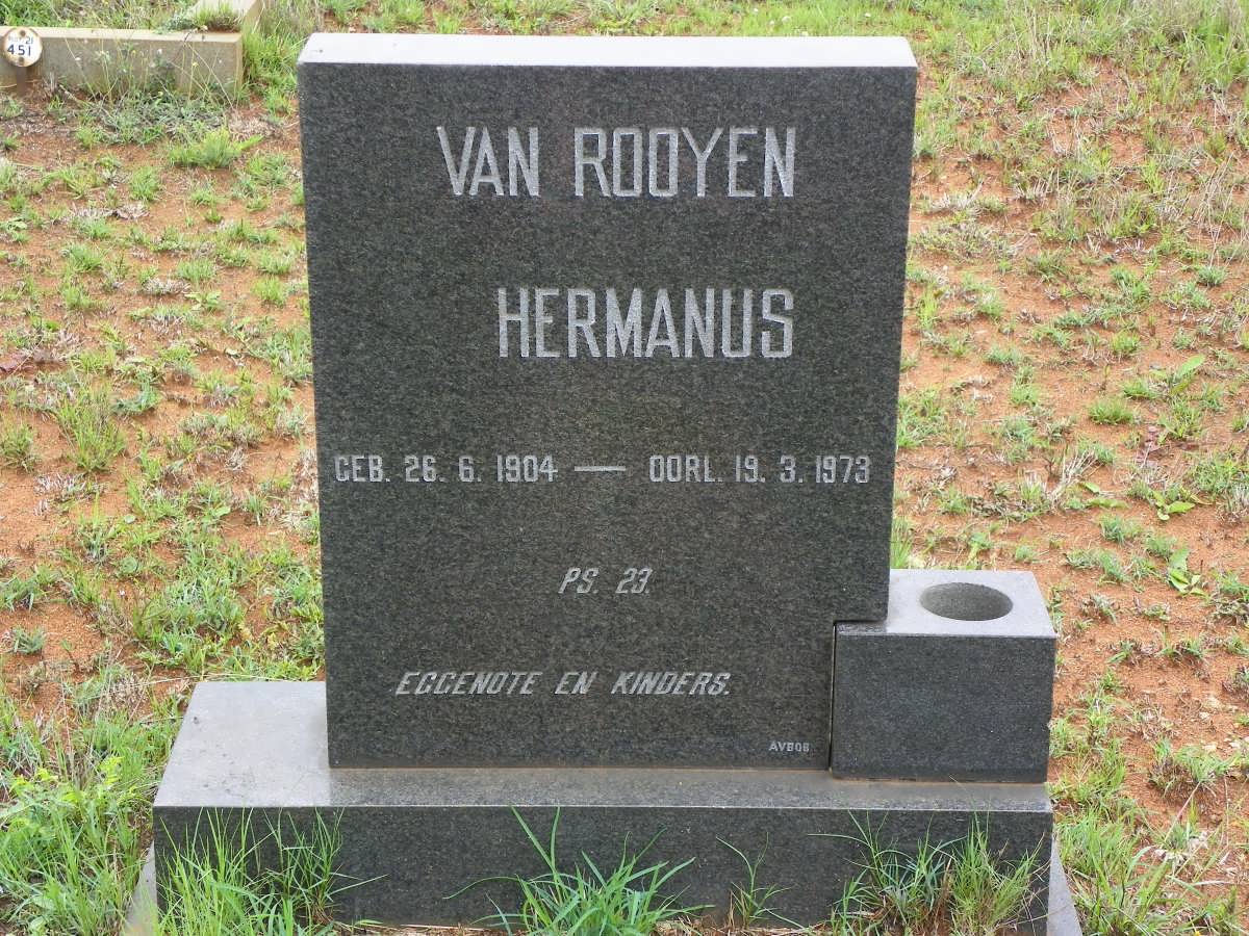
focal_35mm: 73
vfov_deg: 20.2
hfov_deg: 26.7
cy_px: 468
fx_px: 2634
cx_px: 624
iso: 64
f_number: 3.5
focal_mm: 13
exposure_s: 1/125
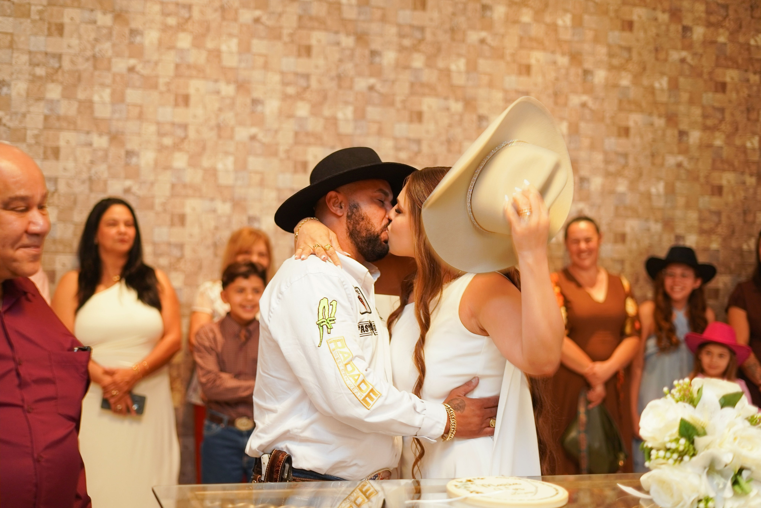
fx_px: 1057
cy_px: 254
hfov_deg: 39.6
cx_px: 380
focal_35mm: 50
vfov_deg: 27.0
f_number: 2
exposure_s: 1/50
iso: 500
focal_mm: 50
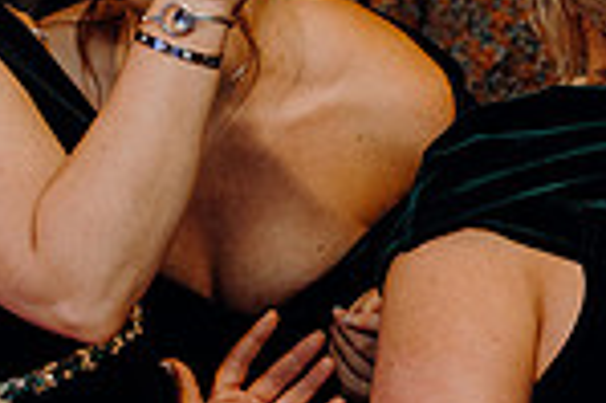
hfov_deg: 10.8
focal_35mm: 191
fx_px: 3212
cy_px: 206
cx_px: 390
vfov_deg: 7.2
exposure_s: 1/160
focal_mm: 49
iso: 2500
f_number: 3.5
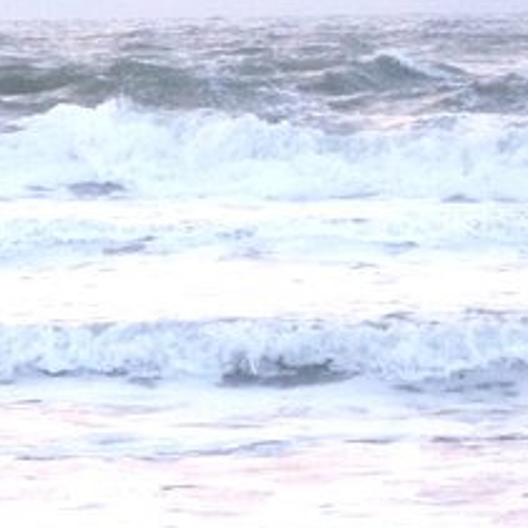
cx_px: 199
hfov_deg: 4.8
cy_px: 118
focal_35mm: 366
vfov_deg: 4.8
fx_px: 6316
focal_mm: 19.2
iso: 400
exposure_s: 1/80
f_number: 5.7
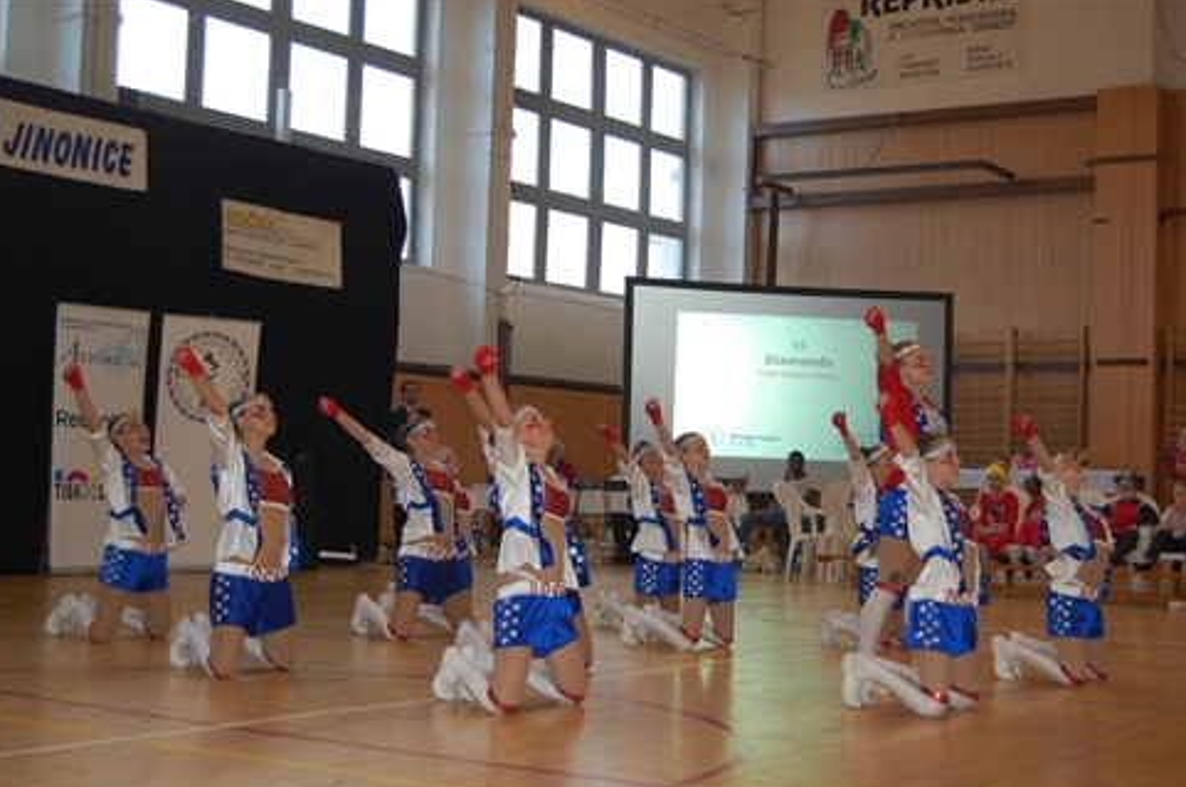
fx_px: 1743
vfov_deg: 25.4
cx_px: 589
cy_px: 400
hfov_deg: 37.6
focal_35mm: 53
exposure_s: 1/100
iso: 400
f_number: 4.5
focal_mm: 34
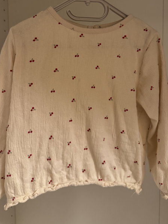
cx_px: 80
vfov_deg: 54.5
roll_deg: +0.7
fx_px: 213
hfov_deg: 43.0
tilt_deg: -3.6
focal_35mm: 33
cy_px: 80
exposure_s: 1/50
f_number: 1.78
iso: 500
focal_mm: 6.76
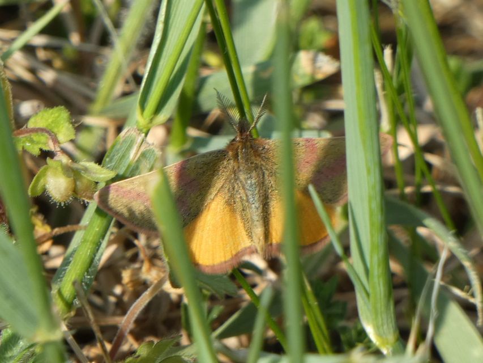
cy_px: 182
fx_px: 8150
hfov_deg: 3.4
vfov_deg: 2.5
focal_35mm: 584
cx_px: 242
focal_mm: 104.7
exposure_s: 1/100
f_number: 5.6
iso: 80
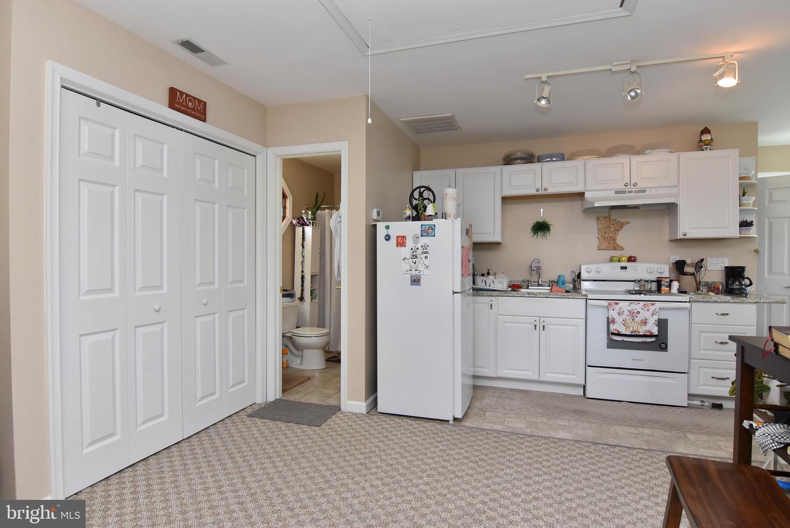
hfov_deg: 90.0
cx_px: 395
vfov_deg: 67.5
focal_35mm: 18
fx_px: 395
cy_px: 264
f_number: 8
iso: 800
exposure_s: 1/60
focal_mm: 12
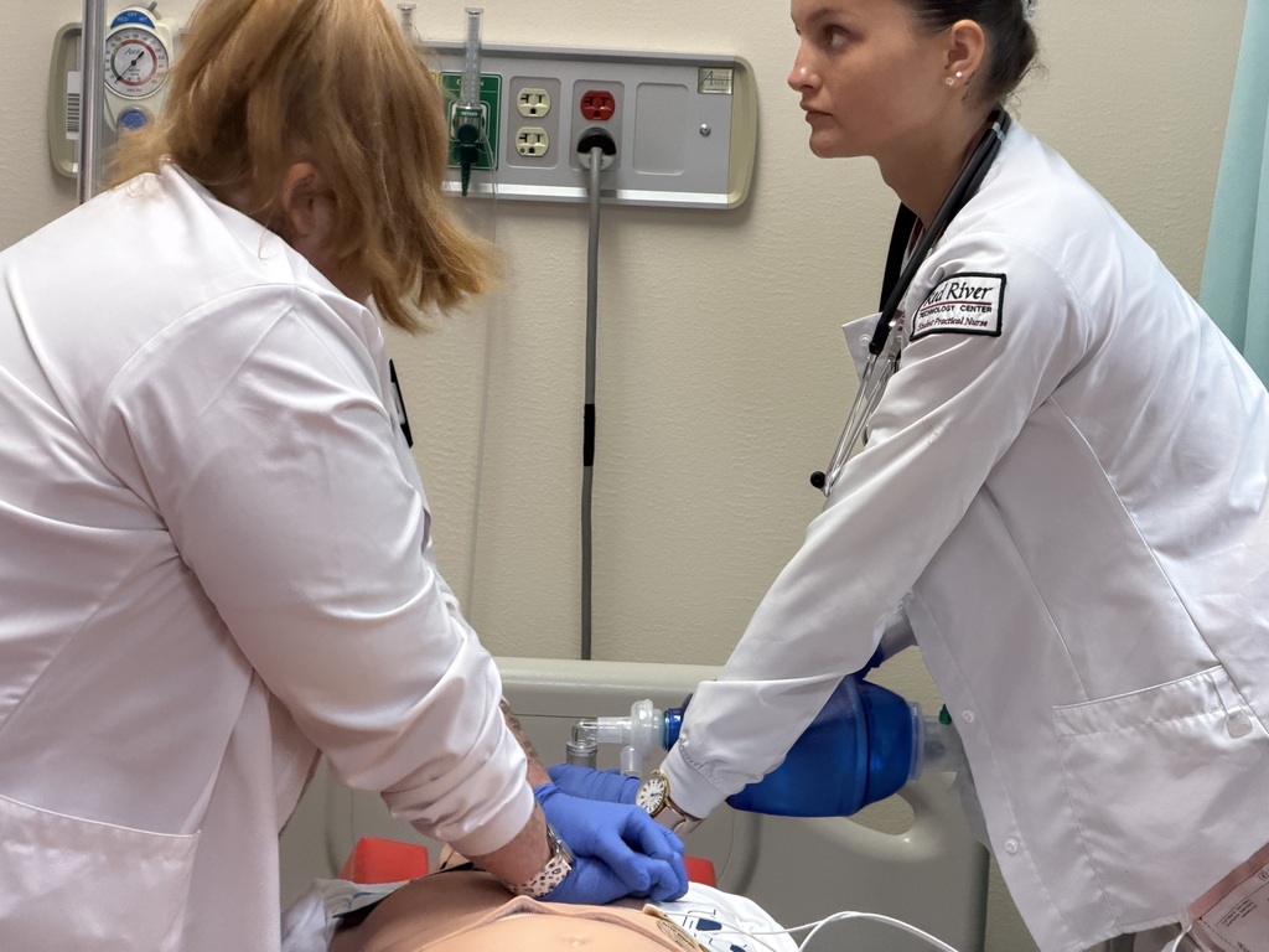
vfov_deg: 14.8
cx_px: 634
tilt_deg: -6.3
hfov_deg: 19.6
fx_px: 3666
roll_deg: -3.2
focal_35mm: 100
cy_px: 476
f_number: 2.8
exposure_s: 1/120
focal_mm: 16.89
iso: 400
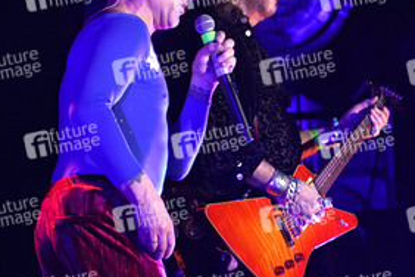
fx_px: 1844
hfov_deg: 12.8
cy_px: 105
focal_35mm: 160
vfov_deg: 8.6
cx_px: 317
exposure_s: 1/400
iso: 2500
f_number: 4.5
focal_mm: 100
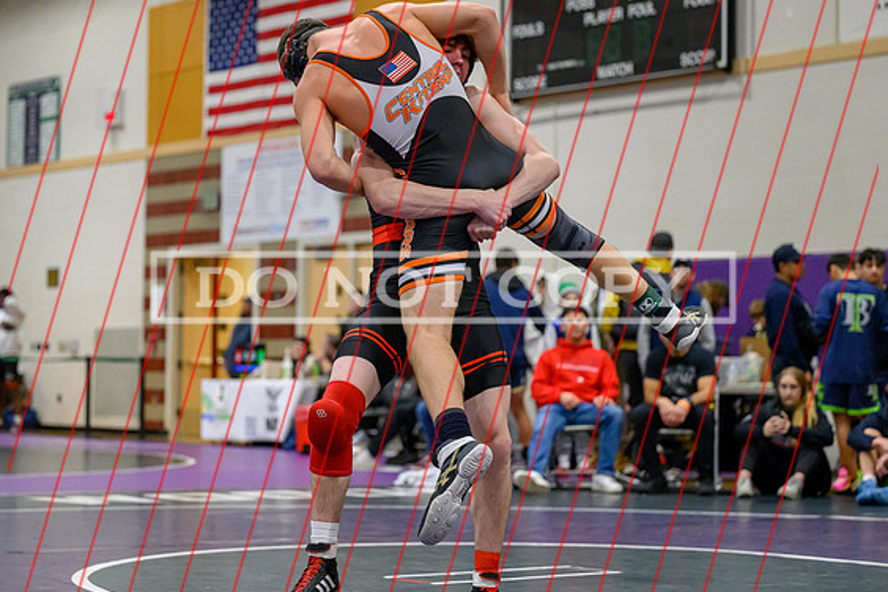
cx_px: 386
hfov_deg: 23.9
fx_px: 2097
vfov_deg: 16.1
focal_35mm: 85
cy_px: 271
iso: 8000
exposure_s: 1/800
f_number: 2.8
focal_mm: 71
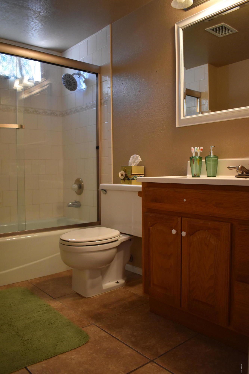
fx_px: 311
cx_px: 124
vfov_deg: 61.9
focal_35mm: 30
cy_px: 187
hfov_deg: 43.6
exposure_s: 1/125
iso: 1100
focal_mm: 20
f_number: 3.5
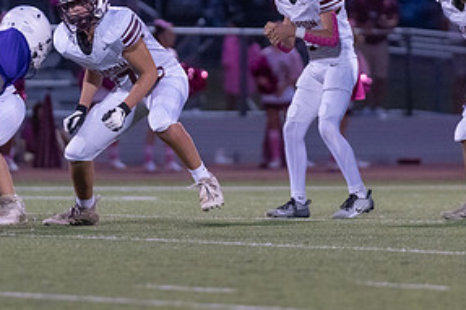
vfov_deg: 2.7
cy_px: 49
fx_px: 6649
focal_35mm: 514
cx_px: 260
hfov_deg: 4.0
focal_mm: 200
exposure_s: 1/1250
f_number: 2.8
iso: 4000
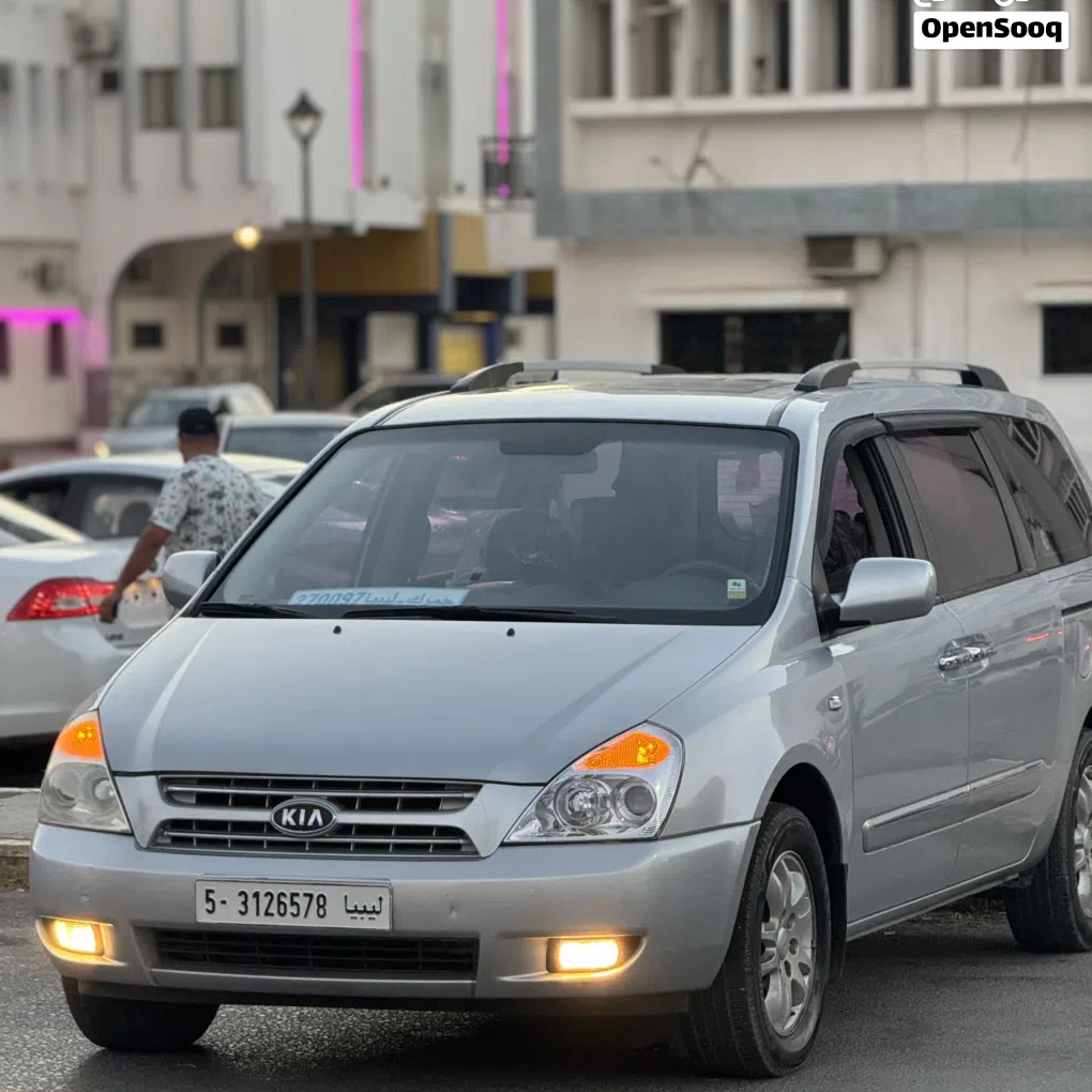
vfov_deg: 12.3
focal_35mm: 142
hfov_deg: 12.3
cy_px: 677
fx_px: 5068
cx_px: 547
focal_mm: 15.66
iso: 400
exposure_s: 1/100
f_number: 2.8
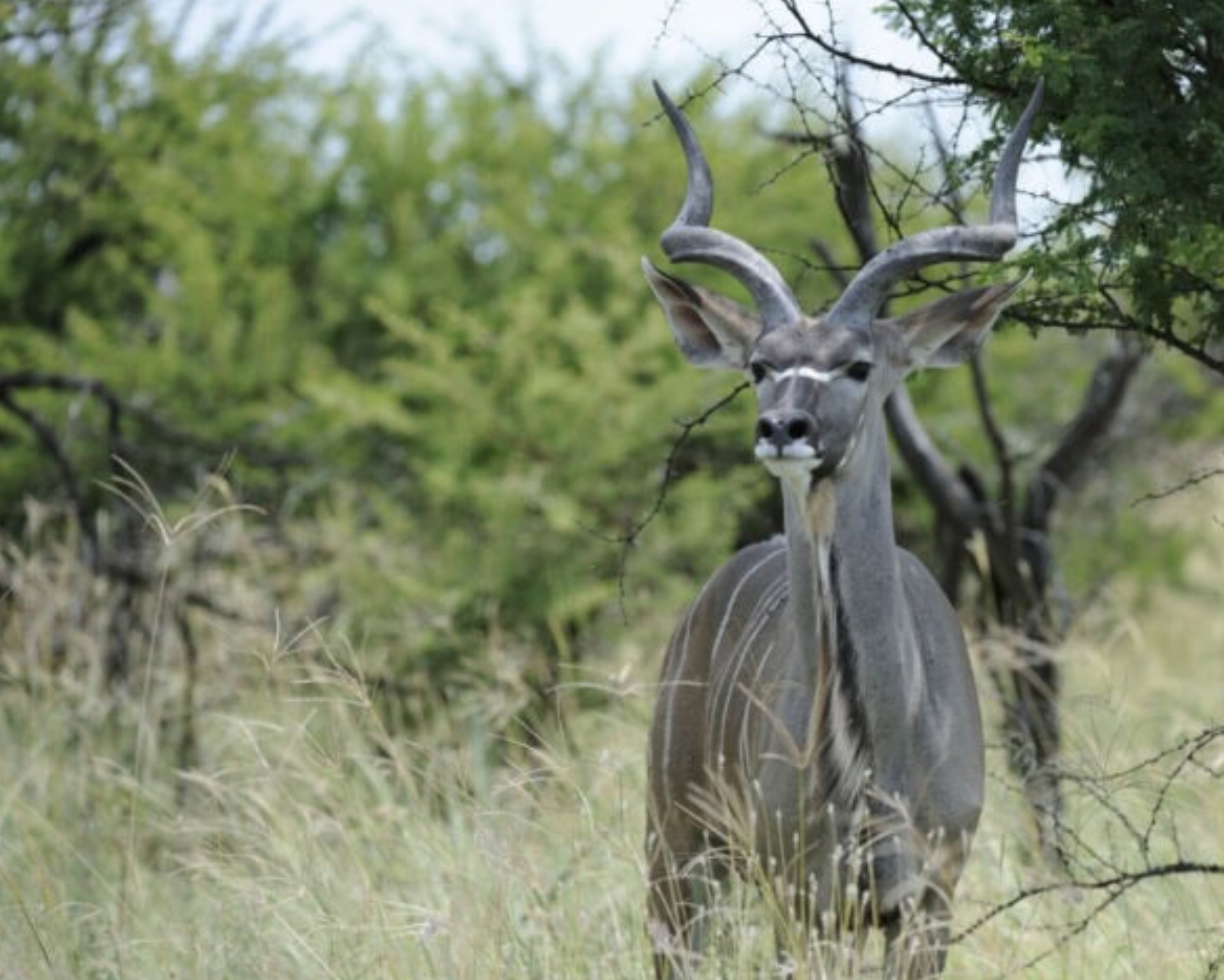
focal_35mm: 296
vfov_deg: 5.2
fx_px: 10730
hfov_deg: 6.5
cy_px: 532
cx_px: 792
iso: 320
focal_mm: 240
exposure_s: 1/1000
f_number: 4.5
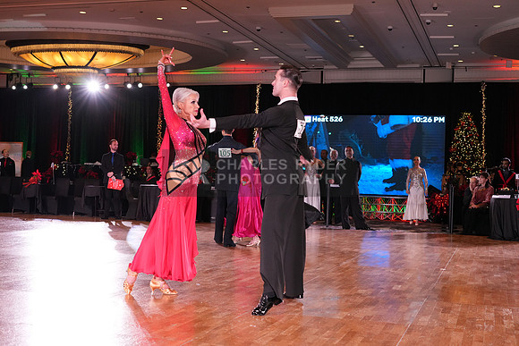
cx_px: 260
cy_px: 173
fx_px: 707
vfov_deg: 27.5
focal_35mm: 49
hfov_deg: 40.3
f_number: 4.5
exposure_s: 1/200
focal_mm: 49
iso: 2000
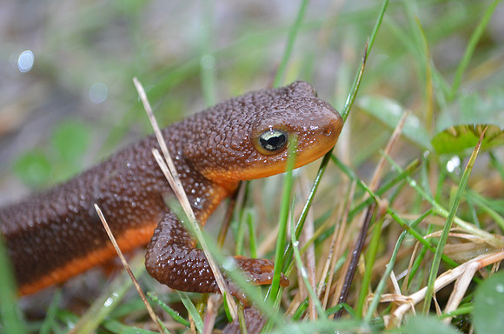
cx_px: 252
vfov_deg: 16.5
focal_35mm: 82
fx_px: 1152
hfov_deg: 24.7
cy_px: 167
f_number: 5.6
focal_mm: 55
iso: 1600
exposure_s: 1/60
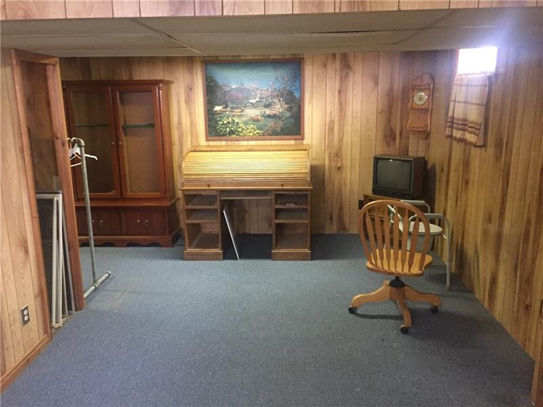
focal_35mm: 29
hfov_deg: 61.7
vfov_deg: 48.2
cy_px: 204
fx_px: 455
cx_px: 272
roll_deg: +1.6
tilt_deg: -13.6
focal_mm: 4.15
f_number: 2.2
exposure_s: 1/17
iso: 250
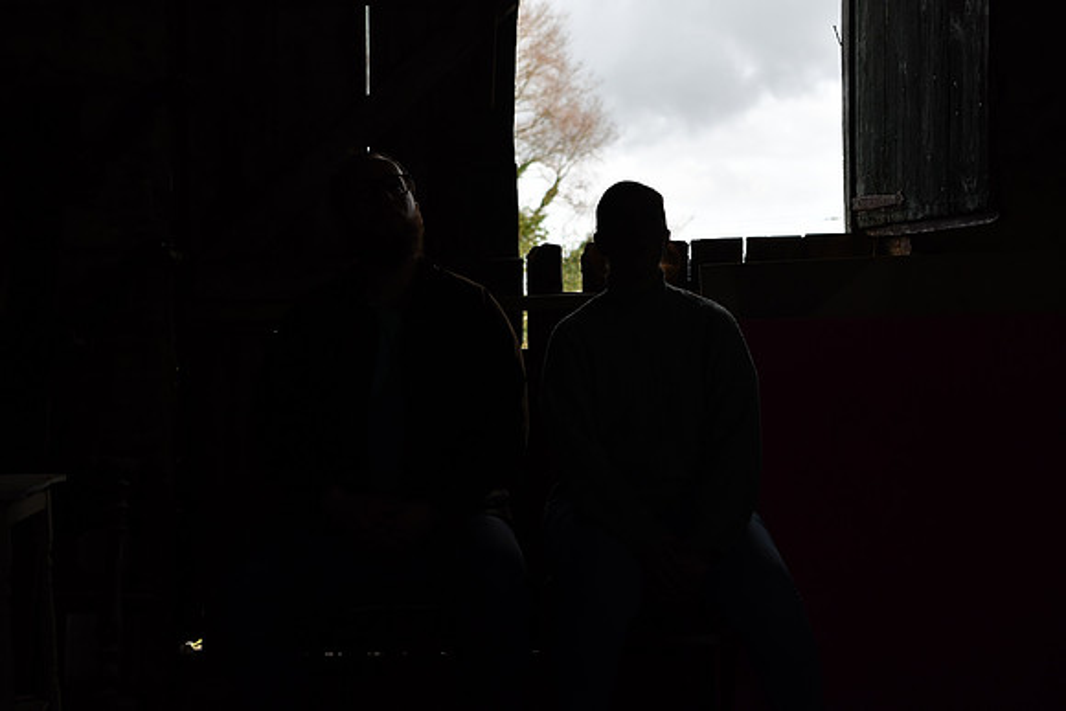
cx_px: 533
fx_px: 1510
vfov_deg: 26.5
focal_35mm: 51
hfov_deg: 38.9
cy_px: 356
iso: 450
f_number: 2.8
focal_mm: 34
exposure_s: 1/2000
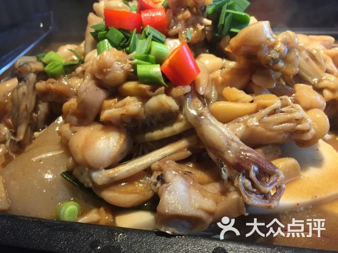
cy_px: 126
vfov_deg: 48.2
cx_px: 169
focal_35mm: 29
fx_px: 283
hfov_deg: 61.7
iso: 32
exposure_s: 1/33
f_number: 2.2
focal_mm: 4.15
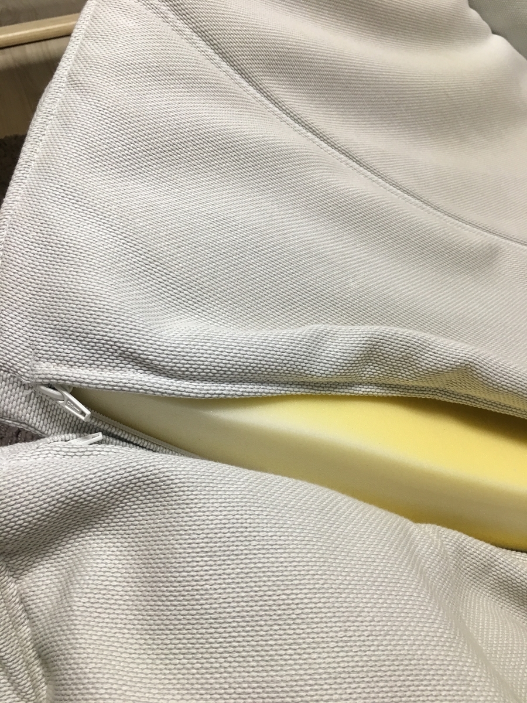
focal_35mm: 29
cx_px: 264
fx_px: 589
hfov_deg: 48.2
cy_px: 352
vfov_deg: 61.7
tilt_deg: -45.1
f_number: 2.2
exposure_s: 1/15
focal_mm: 4.15
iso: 32
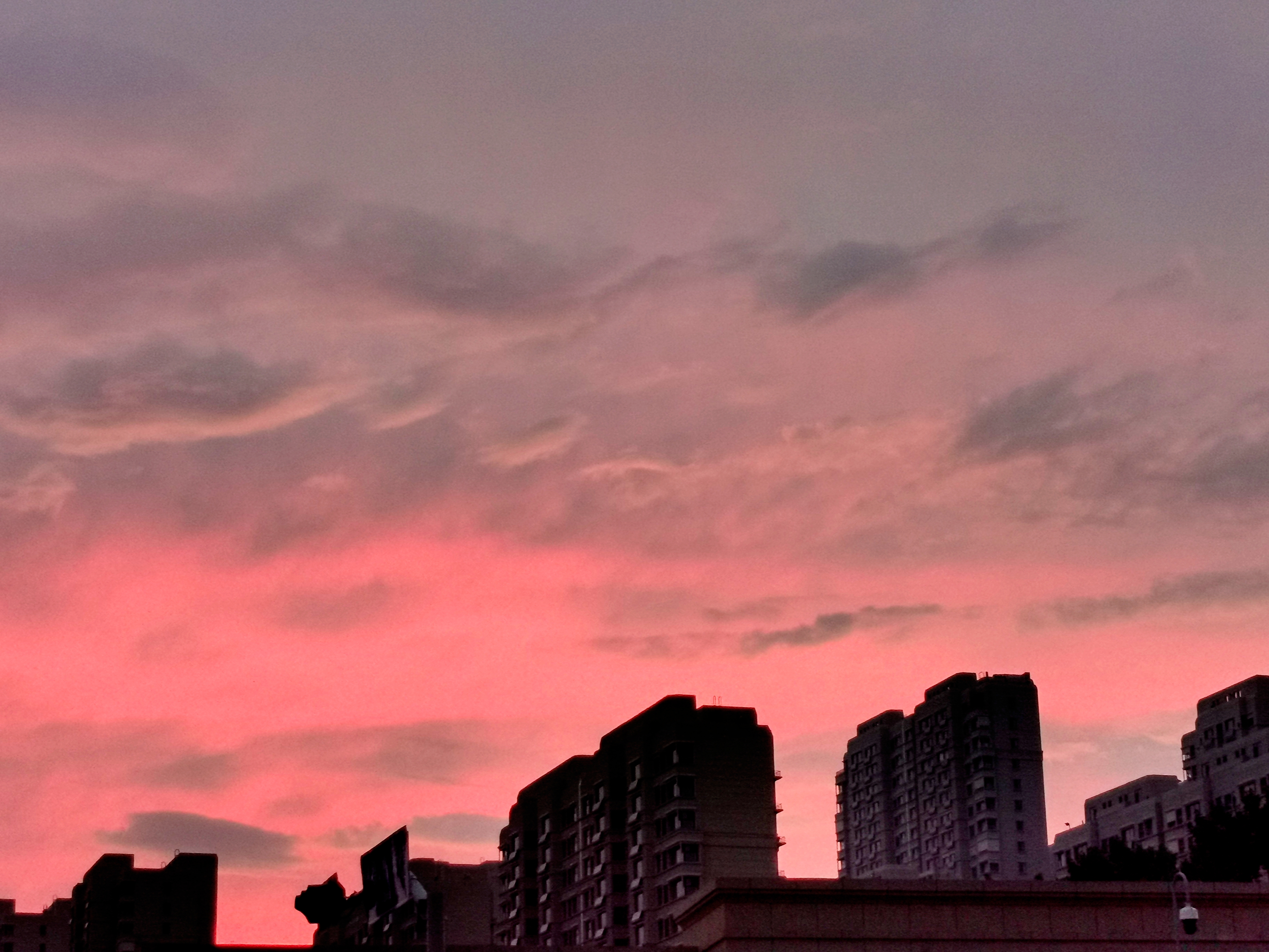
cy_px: 476
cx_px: 634
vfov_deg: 18.2
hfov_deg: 24.1
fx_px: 2969
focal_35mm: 81
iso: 125
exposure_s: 1/120
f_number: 16
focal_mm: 5.56
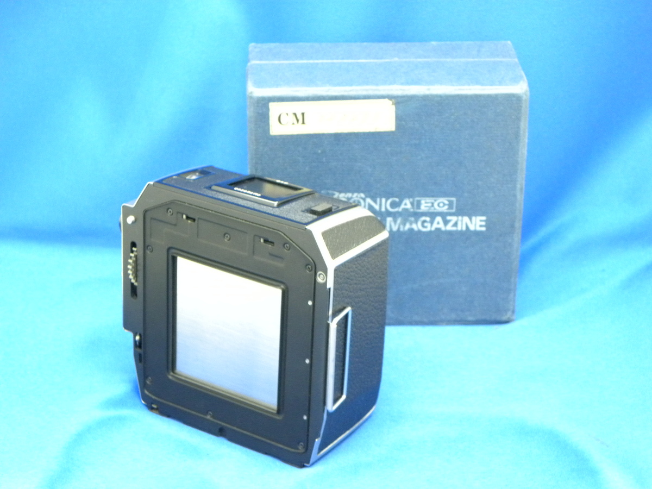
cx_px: 326
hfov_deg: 23.0
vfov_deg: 17.4
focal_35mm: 85
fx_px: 1601
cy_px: 244
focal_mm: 15.1
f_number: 4
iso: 400
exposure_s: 1/15.2
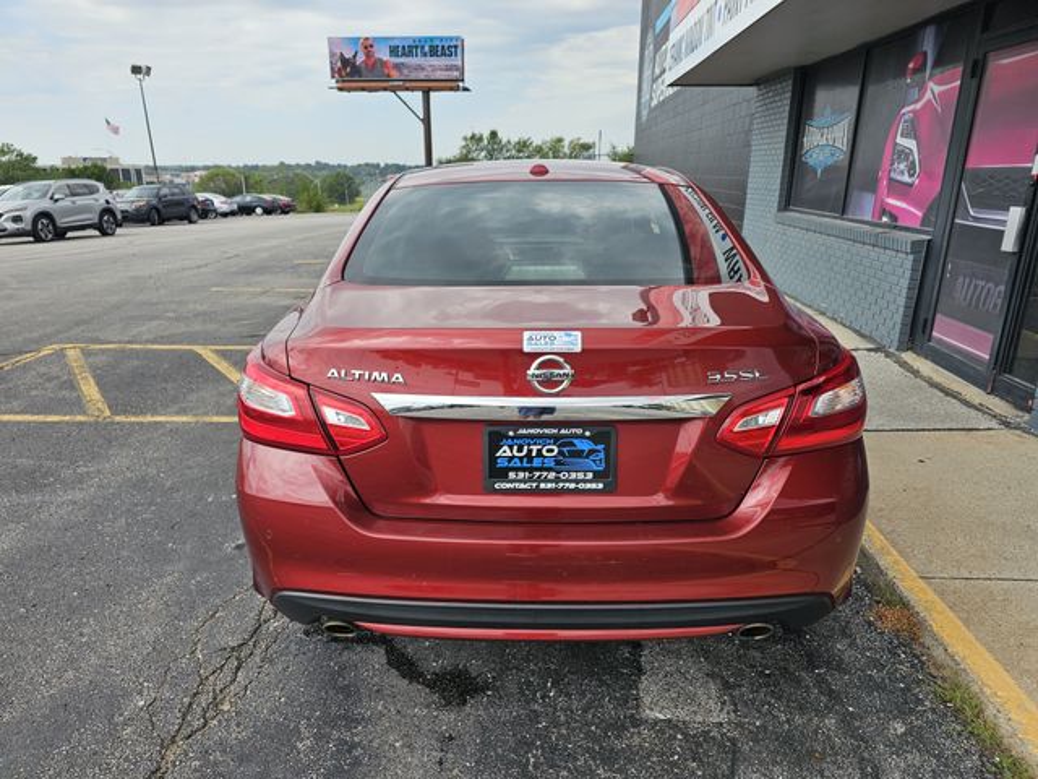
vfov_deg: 58.9
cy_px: 390
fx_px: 690
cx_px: 519
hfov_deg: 73.9
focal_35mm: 23
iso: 10
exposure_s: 1/440
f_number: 1.7
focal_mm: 6.3
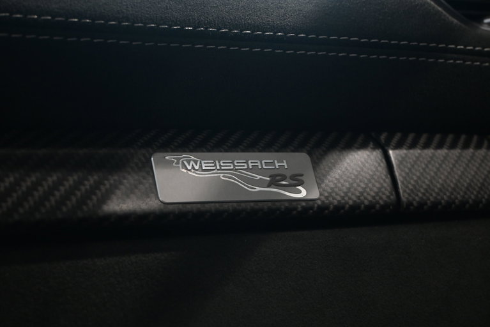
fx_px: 858
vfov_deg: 21.6
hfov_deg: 31.9
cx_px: 245
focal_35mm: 63
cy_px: 164
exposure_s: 1/60
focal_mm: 42
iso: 1400
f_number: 5.6
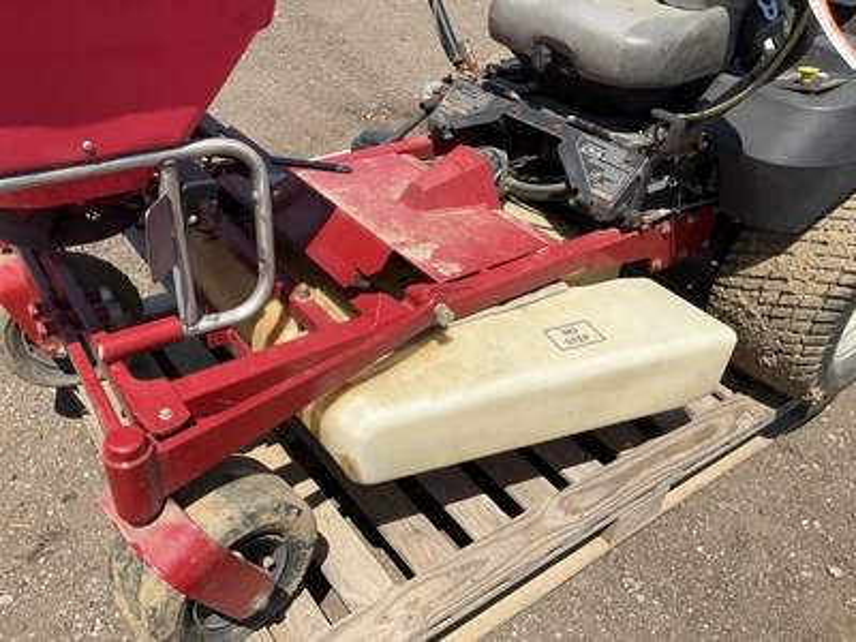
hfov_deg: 61.7
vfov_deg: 48.2
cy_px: 321
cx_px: 428
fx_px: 717
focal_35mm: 29
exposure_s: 1/2320
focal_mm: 3
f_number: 1.8
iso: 25
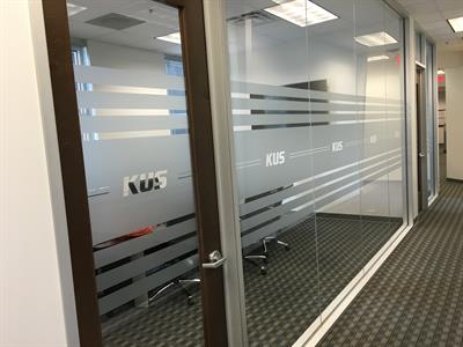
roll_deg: +3.8
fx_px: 388
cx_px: 232
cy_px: 174
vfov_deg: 48.2
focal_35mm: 29
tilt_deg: -4.7
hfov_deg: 61.7
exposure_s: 1/30
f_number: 2.2
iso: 50
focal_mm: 4.15
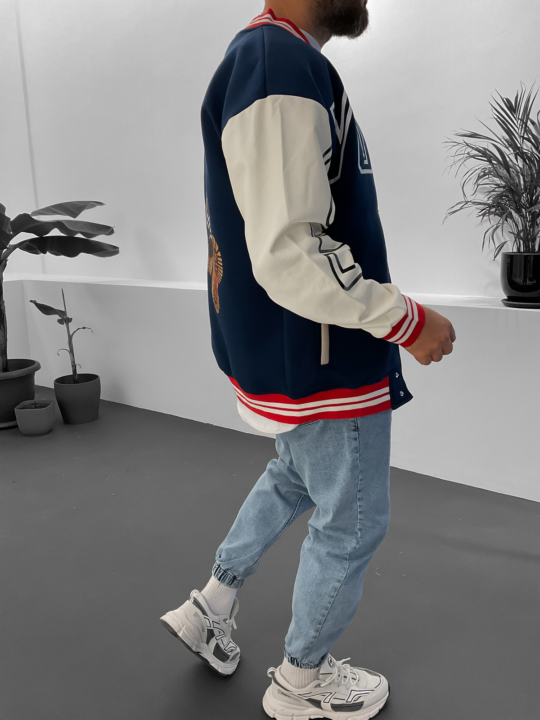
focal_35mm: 29
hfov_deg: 48.2
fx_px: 603
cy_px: 360
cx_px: 270
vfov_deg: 61.7
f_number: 1.8
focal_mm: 3
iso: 50
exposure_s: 1/100
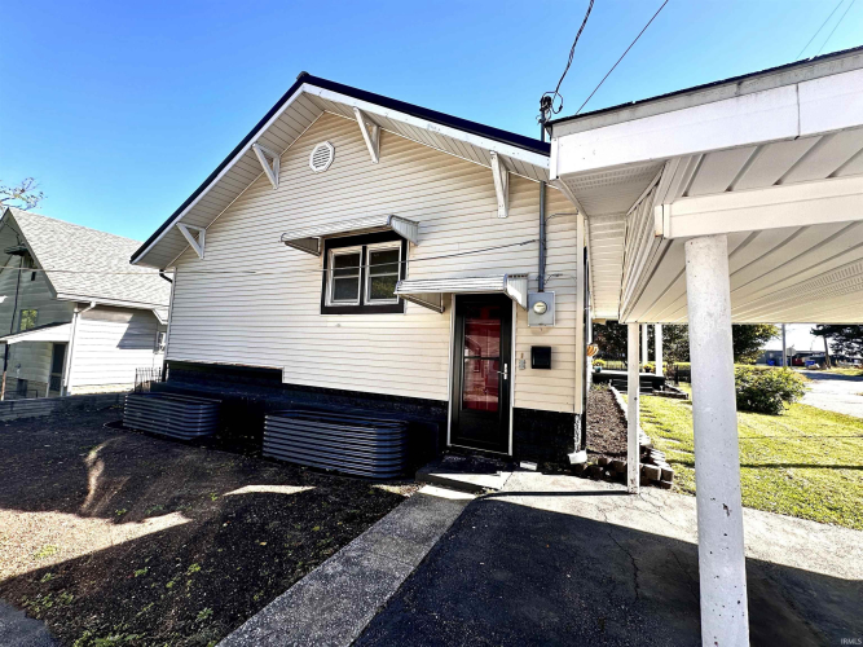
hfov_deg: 102.1
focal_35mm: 14
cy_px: 324
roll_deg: -2.3
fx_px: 349
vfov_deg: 85.7
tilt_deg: +5.1
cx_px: 432
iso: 40
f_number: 2.2
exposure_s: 1/442
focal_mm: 2.22
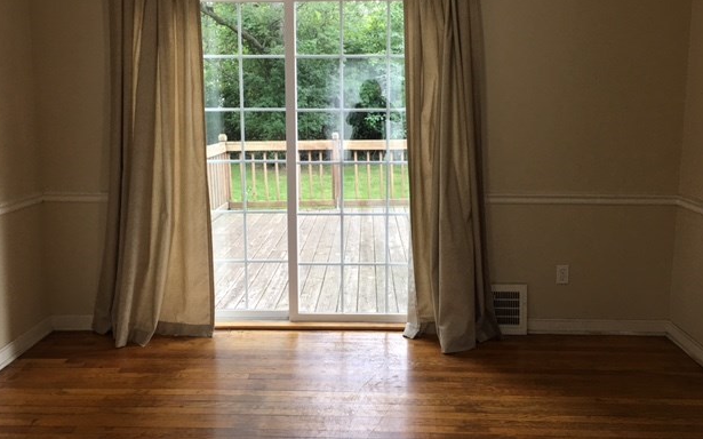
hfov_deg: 59.7
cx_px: 353
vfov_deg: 39.3
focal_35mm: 32
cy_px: 194
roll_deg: +0.1
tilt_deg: -7.9
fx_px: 613
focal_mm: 4.15
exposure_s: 1/30
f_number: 2.2
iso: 25
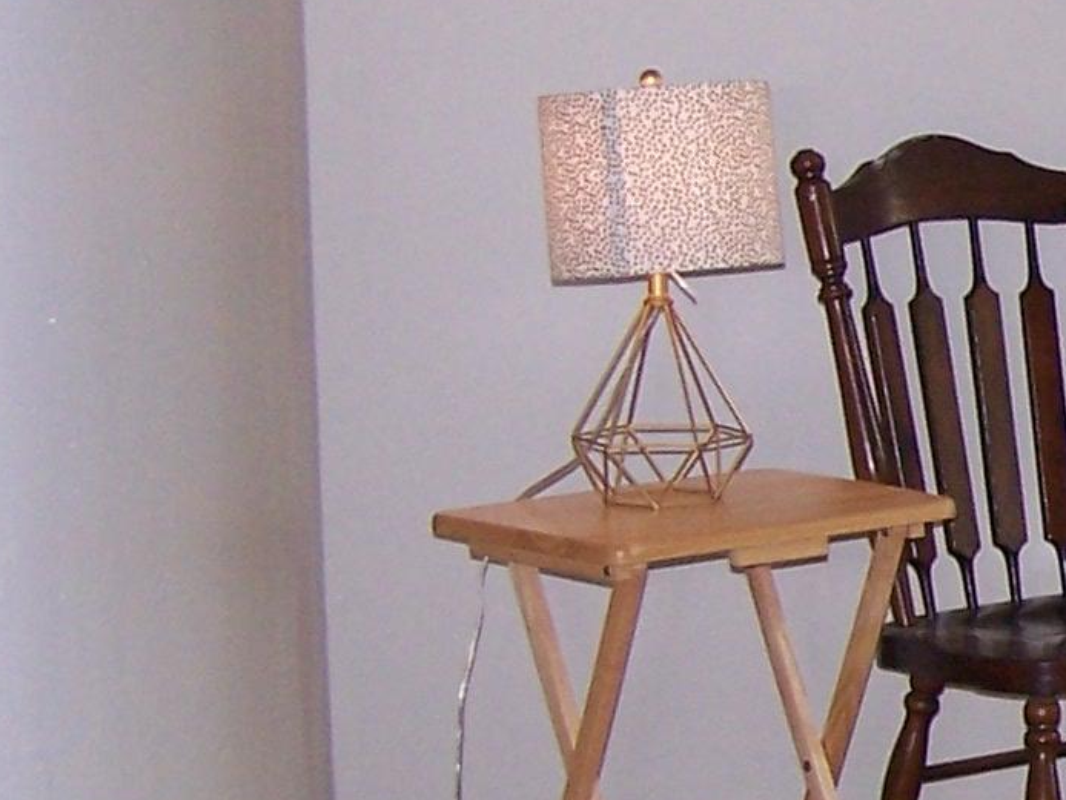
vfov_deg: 10.5
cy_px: 504
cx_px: 1840
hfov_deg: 12.9
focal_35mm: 141
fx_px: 4344
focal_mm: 6.3
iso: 140
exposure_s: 1/60
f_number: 2.8
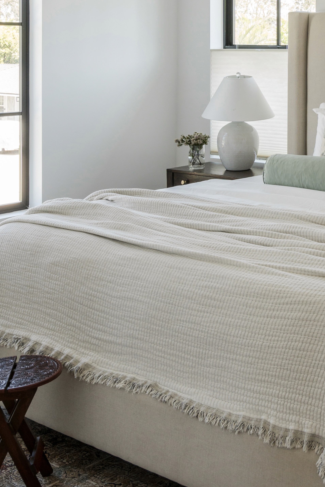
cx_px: 370
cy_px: 60
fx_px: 826
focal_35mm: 61
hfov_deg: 21.0
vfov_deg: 31.5
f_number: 10
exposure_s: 1/13
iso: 250
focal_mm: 25
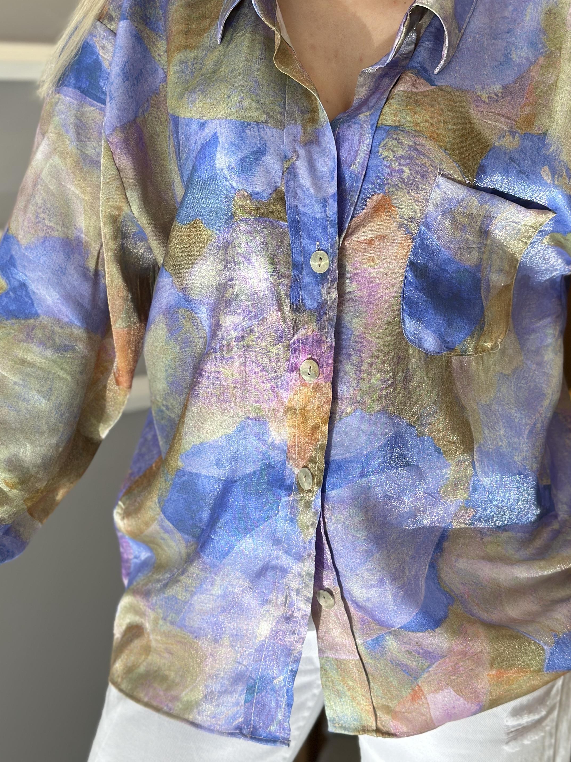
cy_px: 291
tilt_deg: -10.4
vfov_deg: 28.5
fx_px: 1495
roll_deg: -3.5
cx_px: 331
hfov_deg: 21.6
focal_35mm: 68
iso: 80
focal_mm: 6.86
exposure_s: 1/627
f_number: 1.78
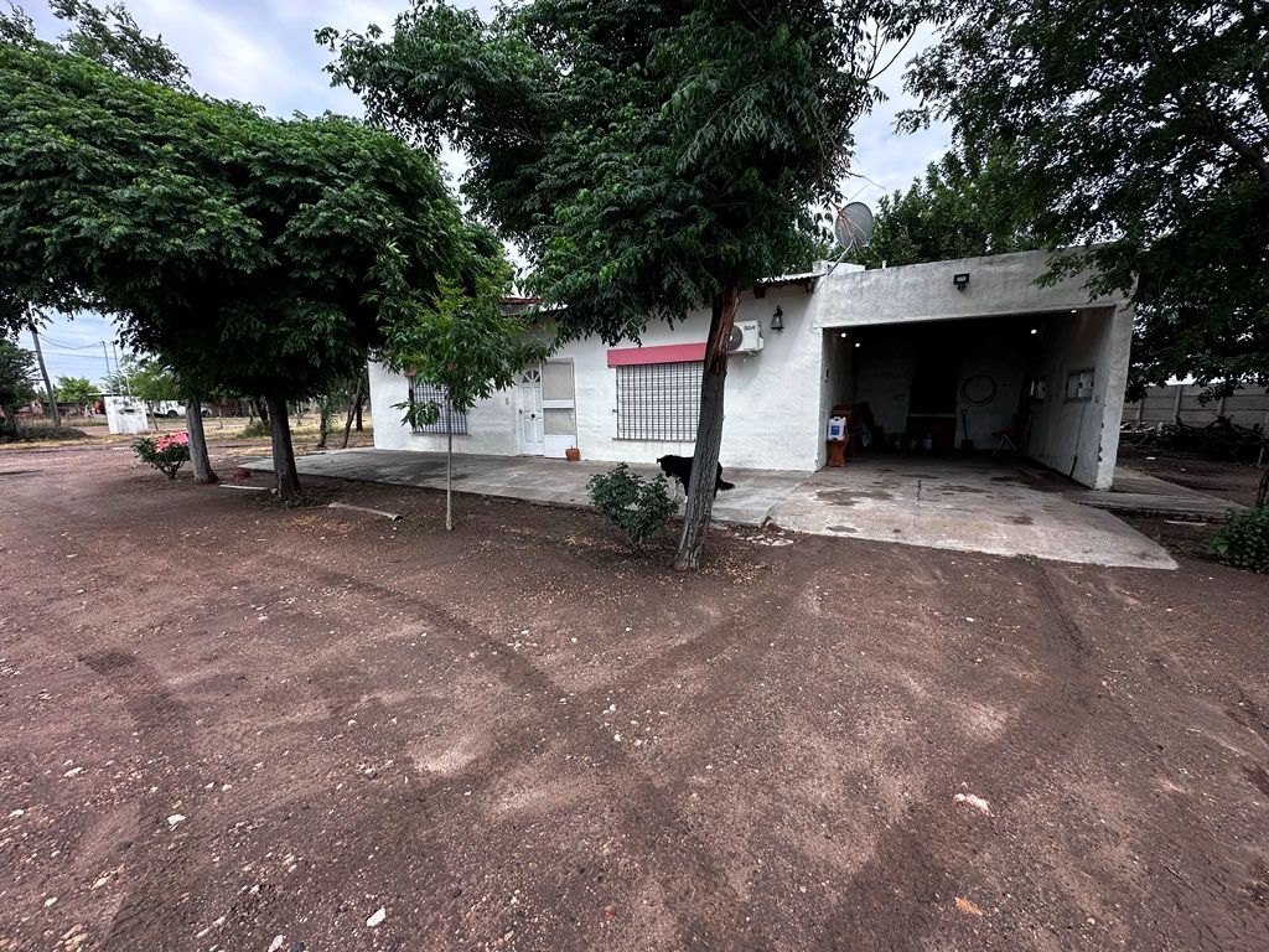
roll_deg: +0.6
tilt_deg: -8.4
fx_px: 513
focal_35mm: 14
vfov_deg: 85.7
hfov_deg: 102.1
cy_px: 476
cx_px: 634
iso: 40
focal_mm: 2.22
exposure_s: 1/972
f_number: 2.2
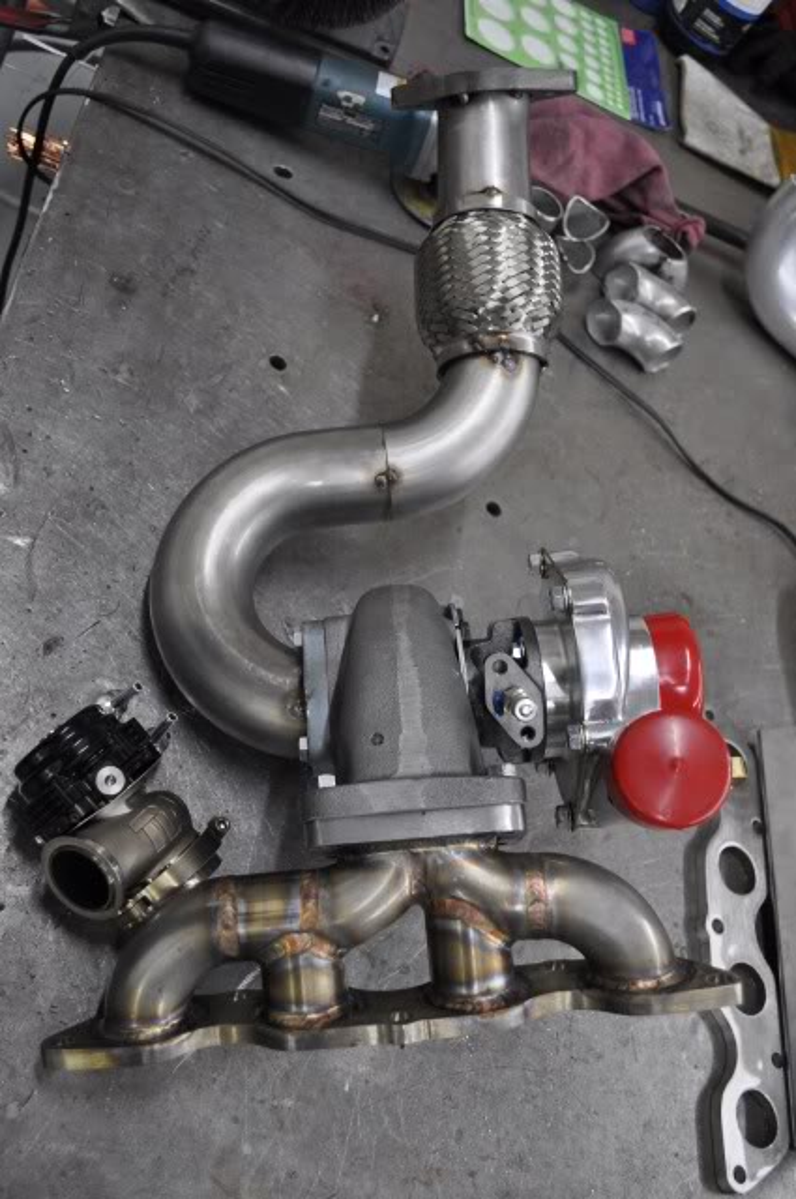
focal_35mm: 33
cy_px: 600
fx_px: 1097
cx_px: 398
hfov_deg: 39.9
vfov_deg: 57.3
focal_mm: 22
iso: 500
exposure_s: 1/15
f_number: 4
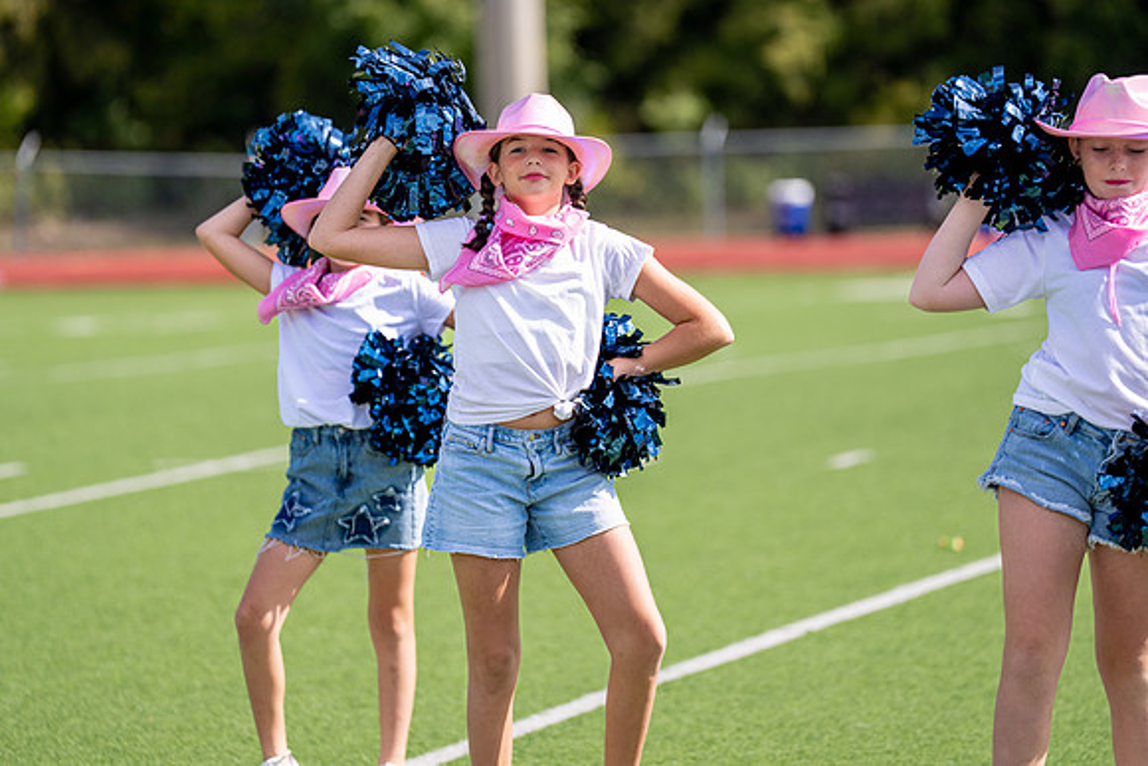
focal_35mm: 225
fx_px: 7169
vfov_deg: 6.1
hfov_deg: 9.2
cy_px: 310
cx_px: 545
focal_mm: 182
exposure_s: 1/4000
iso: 250
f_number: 2.8
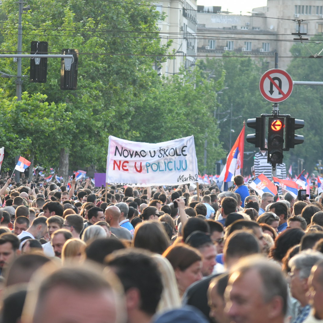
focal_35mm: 230
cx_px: 148
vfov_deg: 7.6
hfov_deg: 7.6
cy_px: 161
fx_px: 2428
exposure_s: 1/800
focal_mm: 120
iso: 1000
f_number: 4
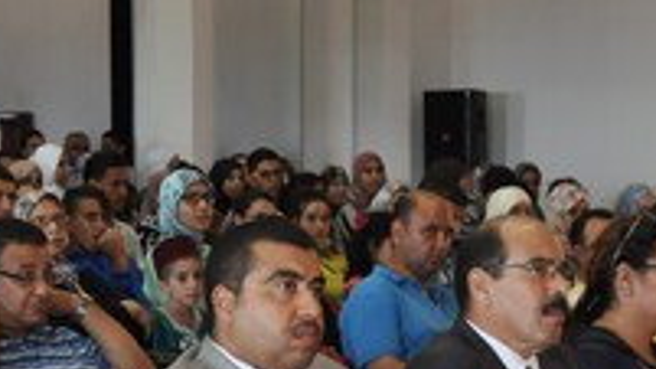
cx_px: 264
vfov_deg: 10.0
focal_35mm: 120
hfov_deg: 17.8
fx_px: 2087
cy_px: 403
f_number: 3.8
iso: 800
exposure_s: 1/60
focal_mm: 24
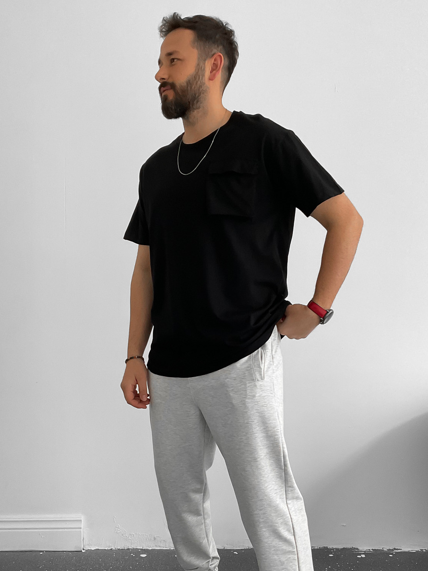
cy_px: 347
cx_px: 190
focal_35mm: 39
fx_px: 643
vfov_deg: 47.5
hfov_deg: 36.8
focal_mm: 3
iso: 80
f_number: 1.8
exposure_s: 1/60
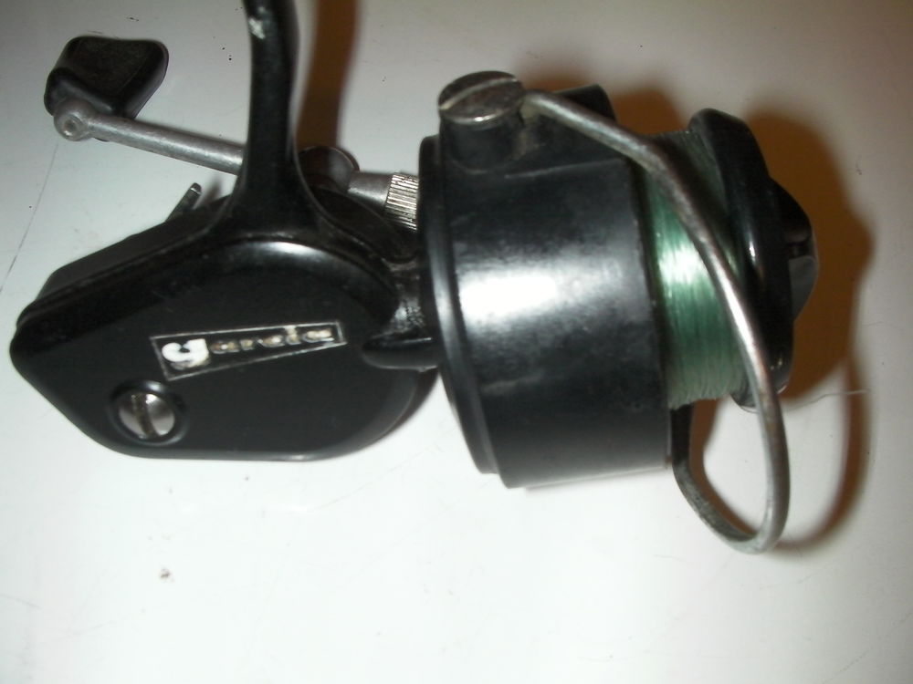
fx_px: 1002
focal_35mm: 38
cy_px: 342
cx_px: 456
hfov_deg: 49.0
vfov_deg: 37.7
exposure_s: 1/30
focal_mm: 6.3
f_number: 5.6
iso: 200
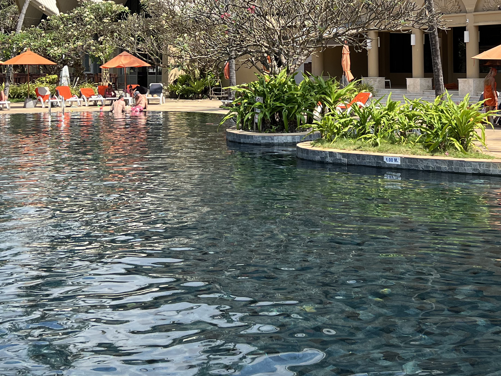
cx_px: 266
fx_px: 825
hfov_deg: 33.8
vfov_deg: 24.9
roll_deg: +0.5
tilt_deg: +2.2
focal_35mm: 57
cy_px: 37
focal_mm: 5.7
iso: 50
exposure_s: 1/3257
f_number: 1.5
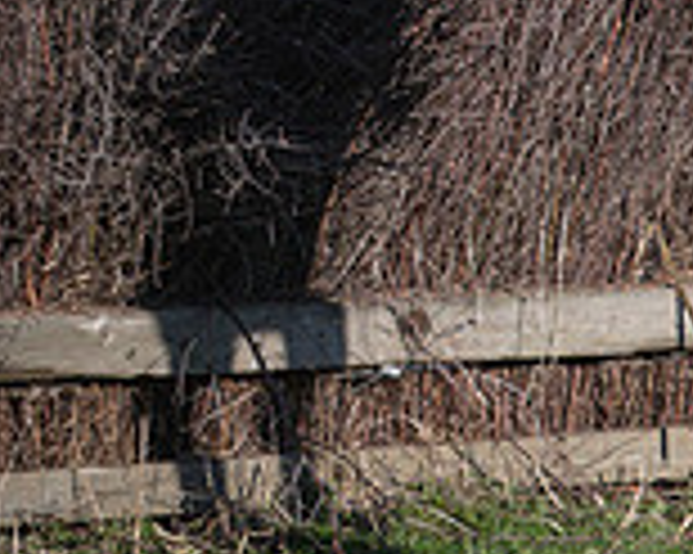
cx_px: 1498
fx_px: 9142
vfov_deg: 3.5
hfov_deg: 4.3
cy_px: -128
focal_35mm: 446
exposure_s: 1/2500
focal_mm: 77
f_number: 4
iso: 200
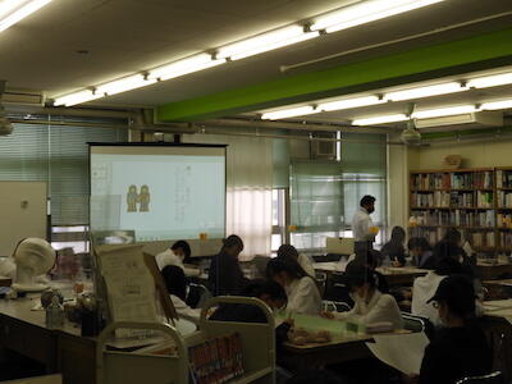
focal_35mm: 55
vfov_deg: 26.6
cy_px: 192
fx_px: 813
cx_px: 256
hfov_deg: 34.9
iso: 100
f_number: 4
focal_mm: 9.9
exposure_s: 1/60
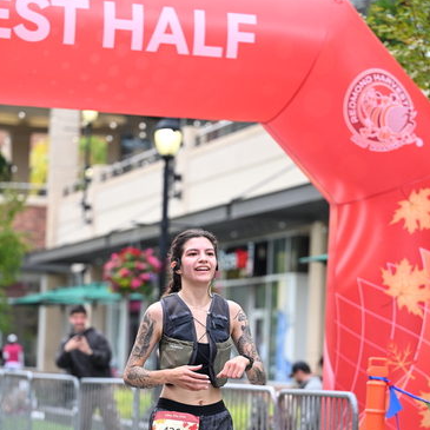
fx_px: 1729
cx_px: 215
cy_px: 280
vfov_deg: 14.2
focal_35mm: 123
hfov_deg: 14.2
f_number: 2.8
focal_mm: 96
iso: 640
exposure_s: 1/1600
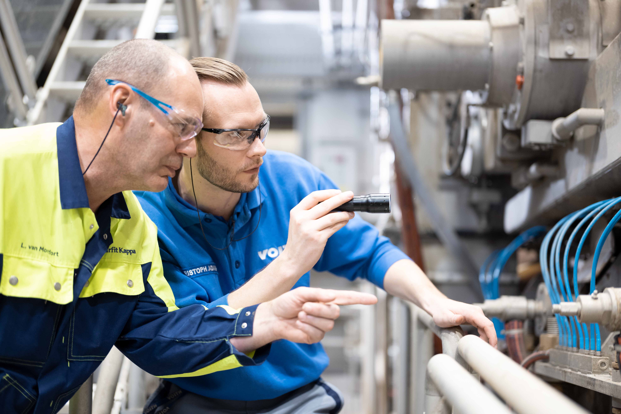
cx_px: 310
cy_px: 207
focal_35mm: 50
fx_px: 862
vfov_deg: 27.0
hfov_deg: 39.6
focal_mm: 50
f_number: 1.4
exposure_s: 1/160
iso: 640
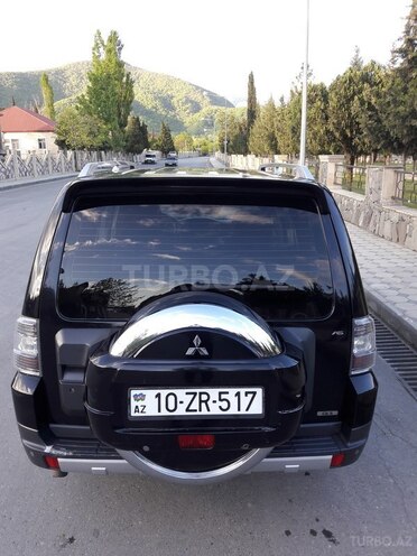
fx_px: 450
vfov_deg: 63.4
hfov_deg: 49.7
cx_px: 208
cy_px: 278
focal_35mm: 28
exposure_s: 1/100
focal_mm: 3.7
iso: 50
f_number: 1.9
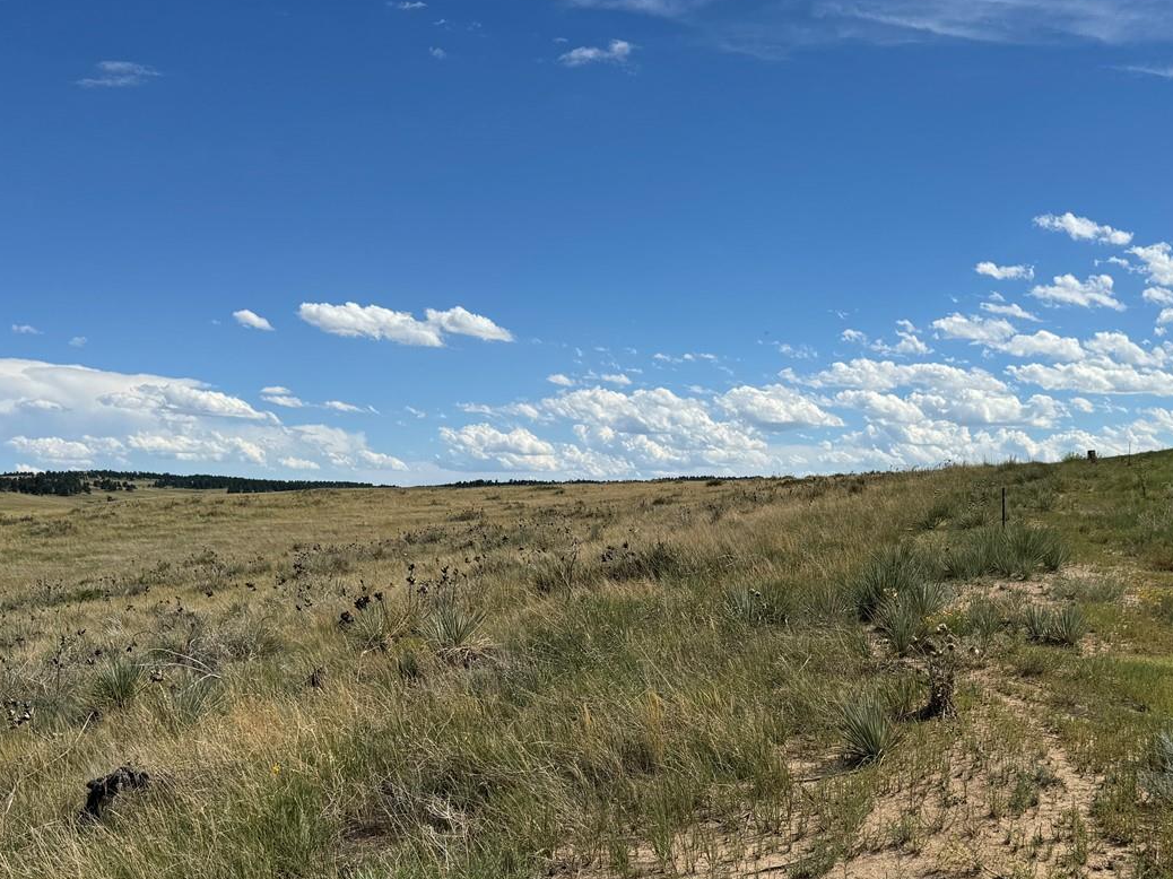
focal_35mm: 37
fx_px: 1253
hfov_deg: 49.9
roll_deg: -0.2
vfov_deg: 37.8
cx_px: 681
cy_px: 643
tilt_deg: -7.4
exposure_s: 1/6410
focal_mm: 6.76
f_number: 1.78
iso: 80
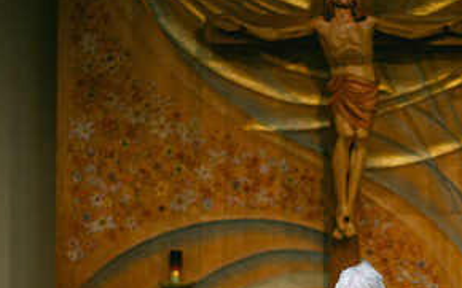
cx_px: 352
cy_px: 221
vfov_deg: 7.6
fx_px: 2177
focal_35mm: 173
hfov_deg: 12.1
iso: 125
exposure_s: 1/125
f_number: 1.8
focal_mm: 85
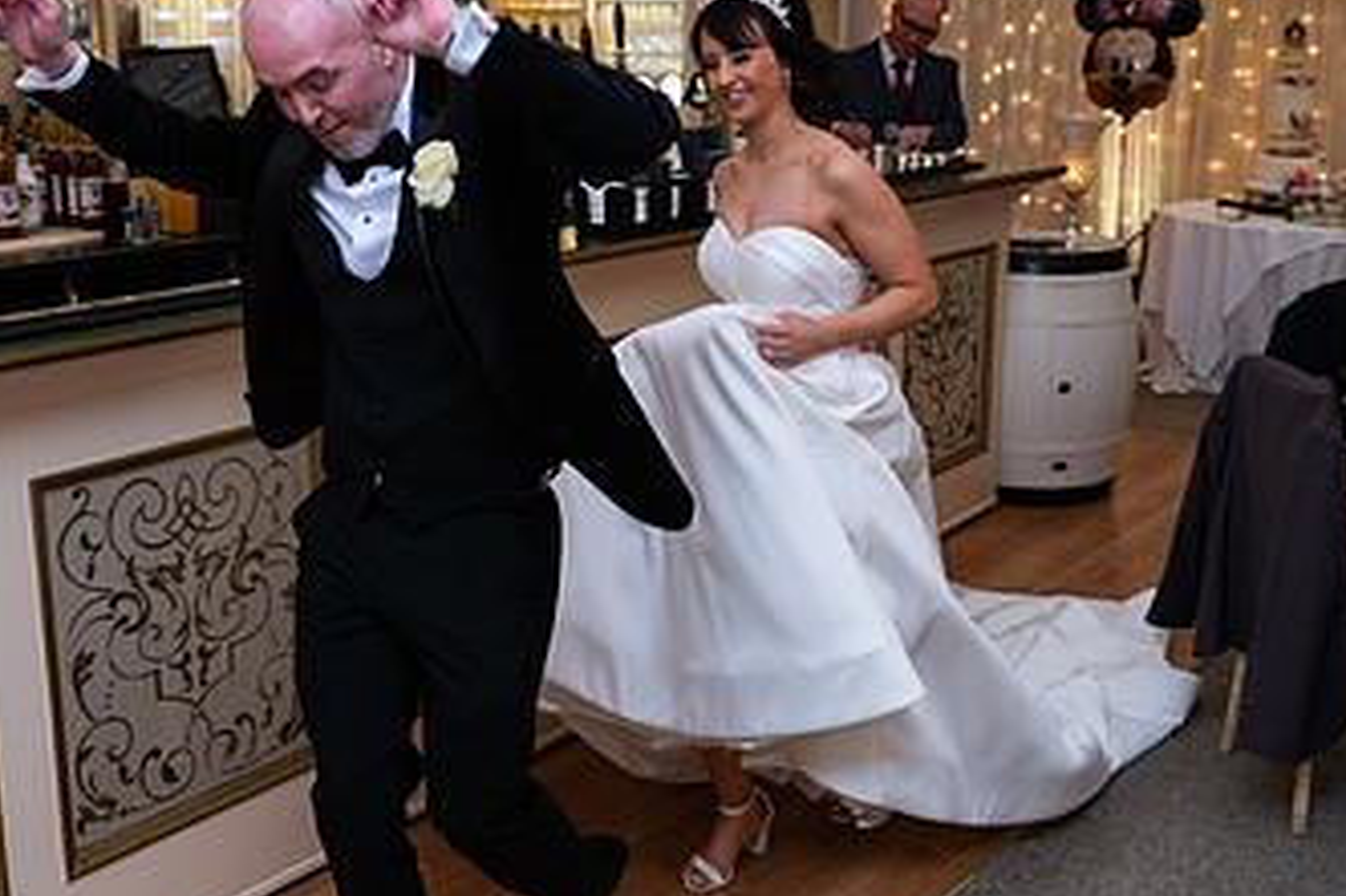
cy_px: 367
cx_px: 620
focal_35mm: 42
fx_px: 1569
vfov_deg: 31.8
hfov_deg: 46.4
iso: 800
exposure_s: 1/160
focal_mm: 24
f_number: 3.5
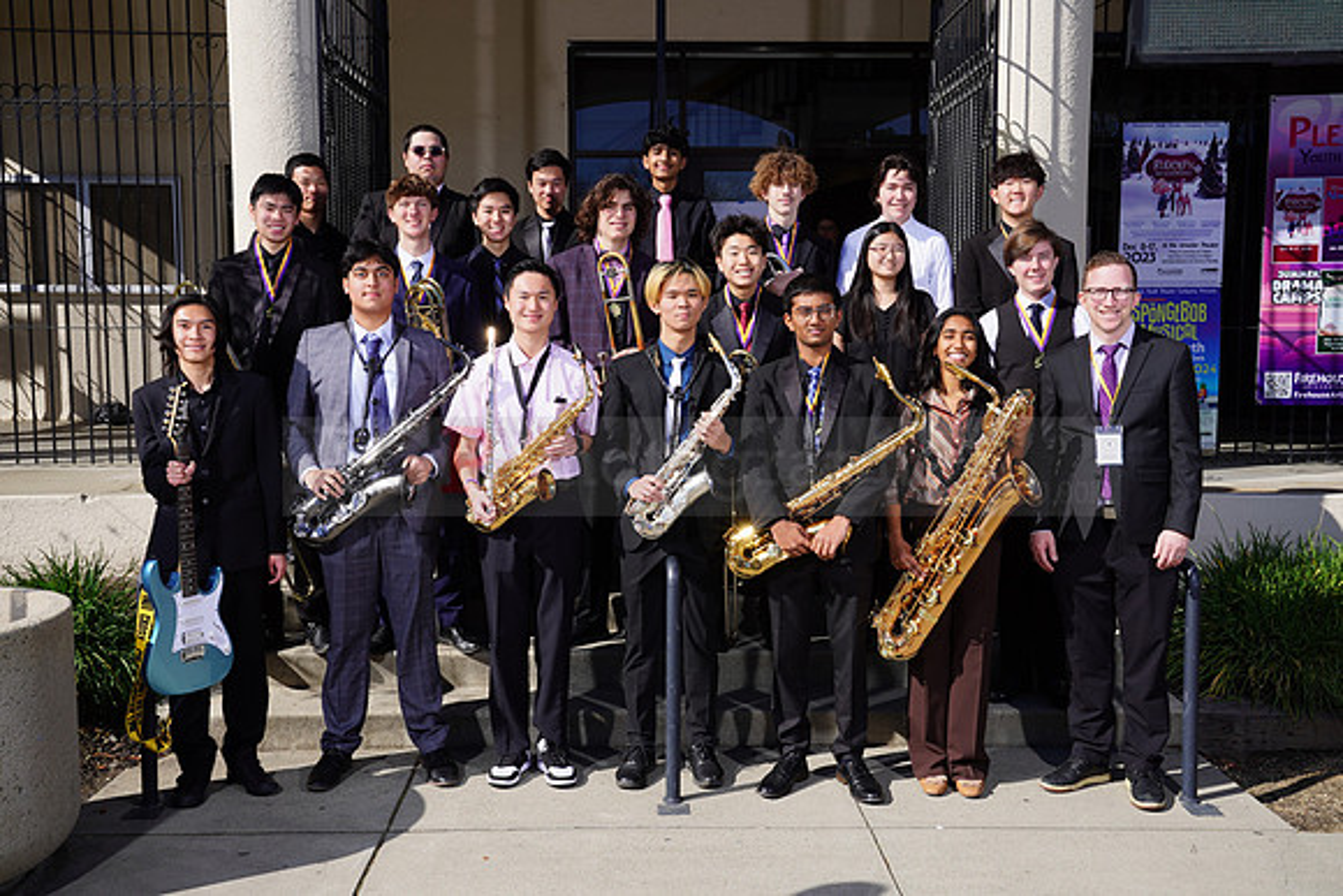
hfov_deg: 51.9
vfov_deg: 36.0
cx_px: 672
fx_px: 1381
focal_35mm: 37
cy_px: 448
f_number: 10
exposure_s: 1/250
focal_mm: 37
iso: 100
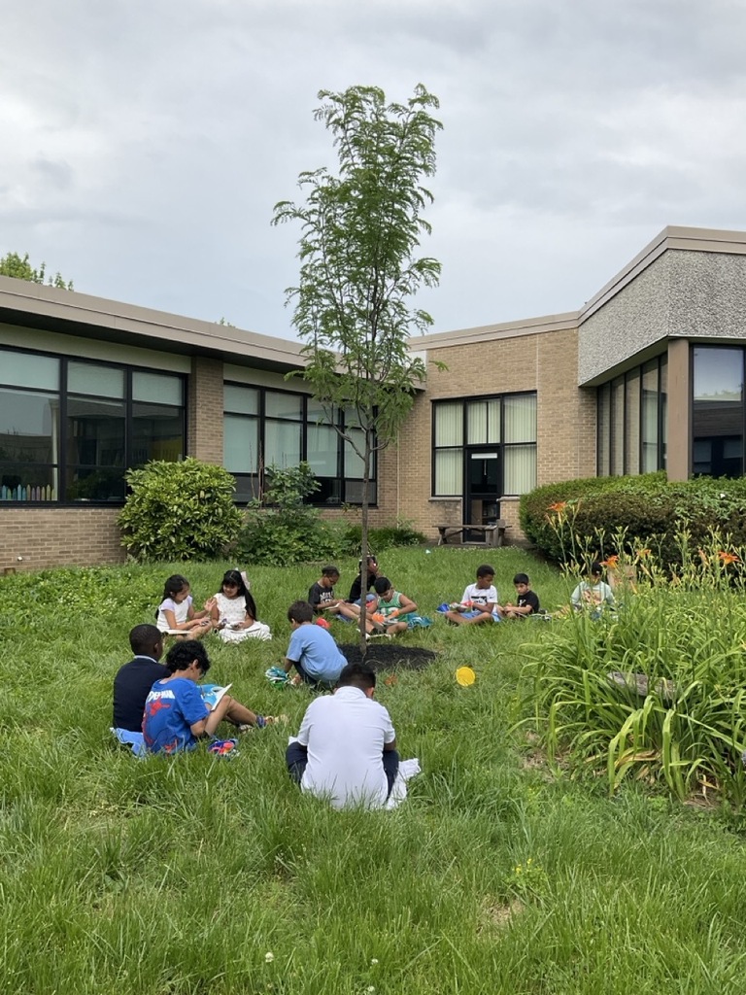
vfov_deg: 61.7
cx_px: 373
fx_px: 833
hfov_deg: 48.2
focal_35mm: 29
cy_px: 498
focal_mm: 3
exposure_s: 1/1984
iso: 25
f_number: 1.8
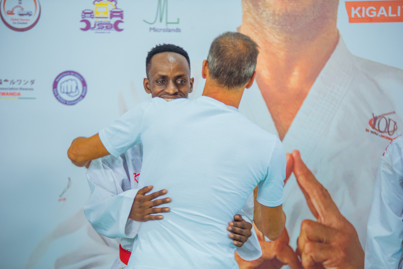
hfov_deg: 12.4
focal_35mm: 165
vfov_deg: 8.3
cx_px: 202
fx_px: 1848
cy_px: 134
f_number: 2.8
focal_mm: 165
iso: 800
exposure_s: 1/125
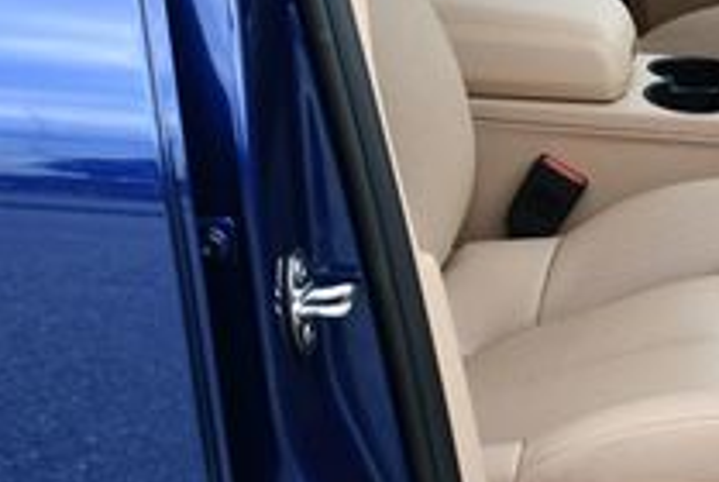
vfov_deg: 12.5
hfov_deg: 17.7
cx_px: 843
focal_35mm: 110
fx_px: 2200
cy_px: 127
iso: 320
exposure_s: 1/250
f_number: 5.6
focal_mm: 18
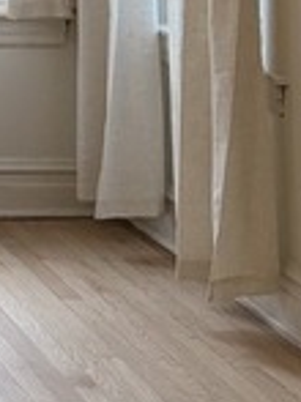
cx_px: -539
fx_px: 2043
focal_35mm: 176
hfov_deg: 7.6
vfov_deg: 10.9
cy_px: -150
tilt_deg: -1.2
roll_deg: +1.0
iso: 125
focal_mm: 6.76
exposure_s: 1/207
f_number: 1.78
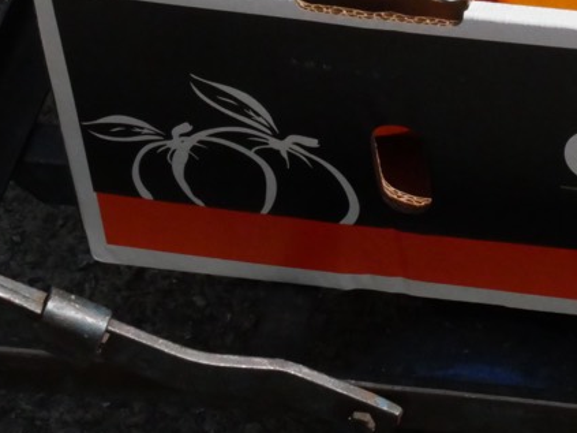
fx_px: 3533
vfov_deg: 6.9
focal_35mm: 212
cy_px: -209
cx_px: 877
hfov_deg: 9.1
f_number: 11
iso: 3200
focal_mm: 32
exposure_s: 1/3200
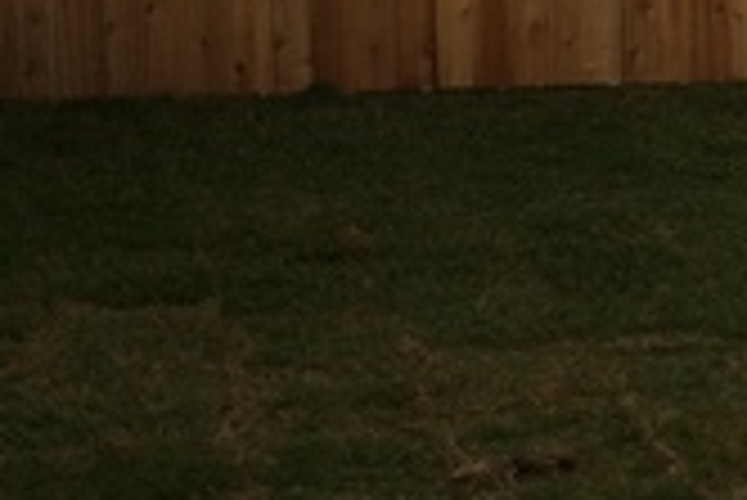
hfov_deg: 15.5
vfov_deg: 11.3
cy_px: 54
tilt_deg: -5.5
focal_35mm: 121
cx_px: 1136
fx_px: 2513
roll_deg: -0.3
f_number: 2.2
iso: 32
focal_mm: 4.15
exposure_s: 1/760
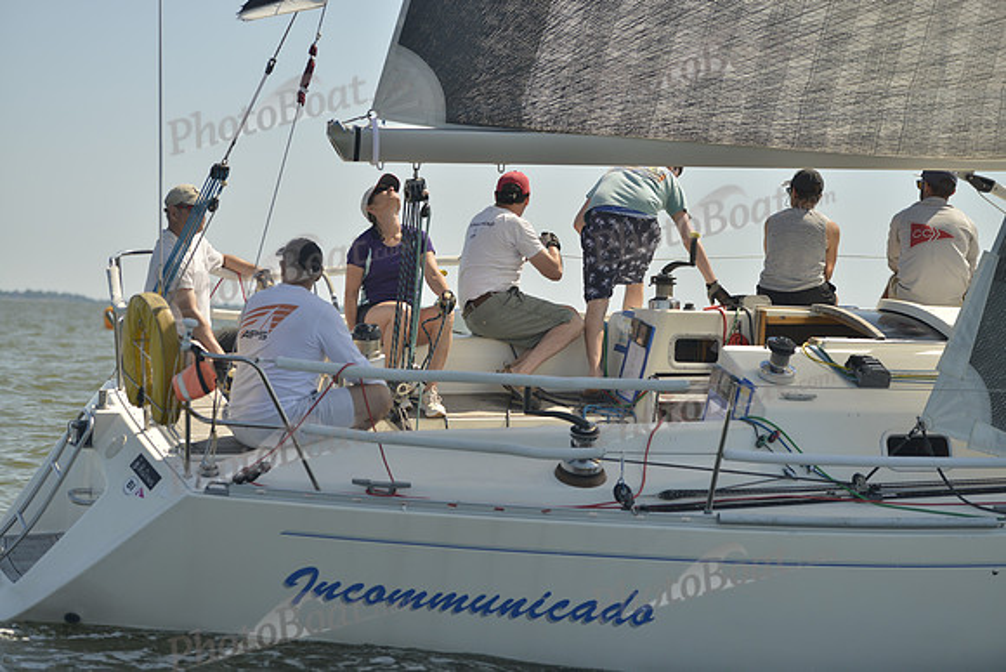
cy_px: 336
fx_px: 2655
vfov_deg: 14.4
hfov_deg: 21.5
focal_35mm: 95
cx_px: 503
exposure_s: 1/1250
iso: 200
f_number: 3.5
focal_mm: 95
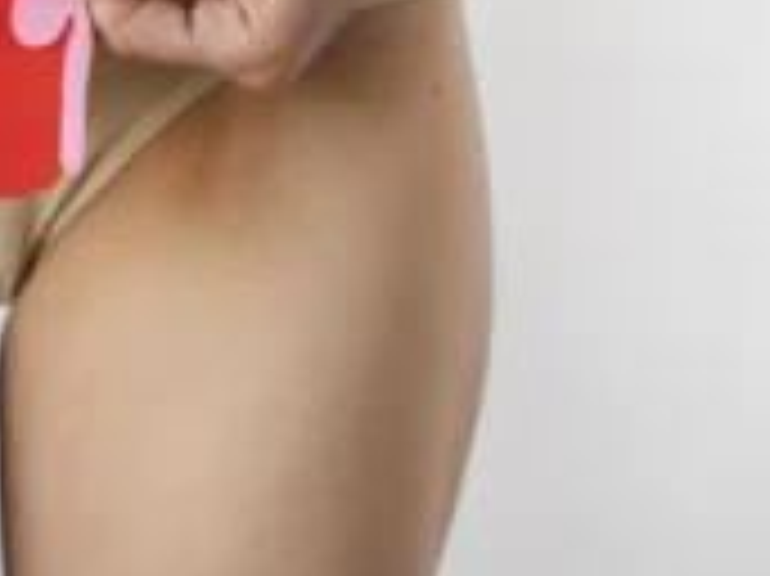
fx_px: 2623
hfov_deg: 16.4
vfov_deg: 12.3
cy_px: -45
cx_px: -5
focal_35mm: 118
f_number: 2.2
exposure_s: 1/60
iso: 500
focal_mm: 50
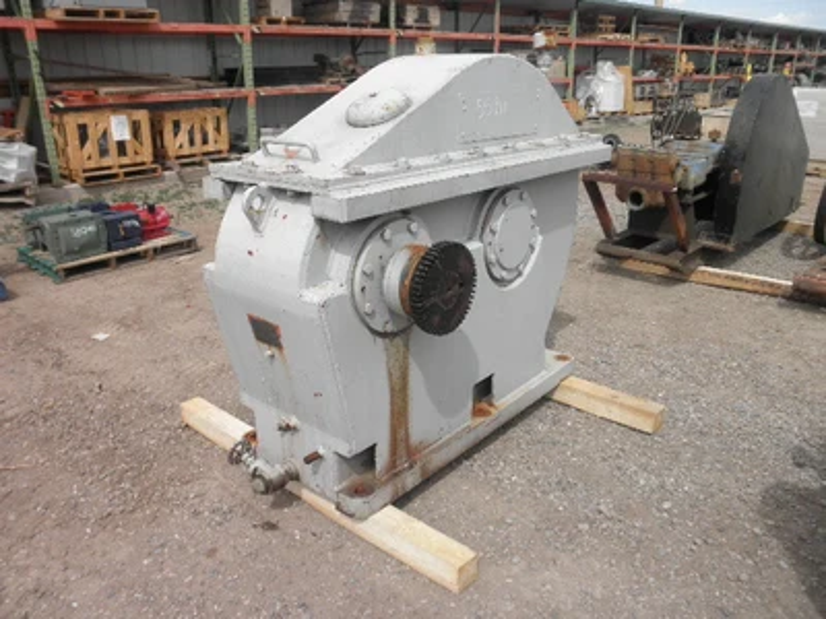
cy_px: 310
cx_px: 413
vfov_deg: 49.7
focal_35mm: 28
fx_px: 668
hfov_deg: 63.4
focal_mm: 5
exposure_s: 1/100
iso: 64
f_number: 8.5
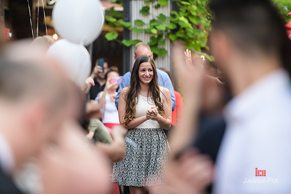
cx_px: 146
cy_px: 97
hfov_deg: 10.3
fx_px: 1617
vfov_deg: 6.9
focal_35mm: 200
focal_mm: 200
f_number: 3.2
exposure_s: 1/125
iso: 400
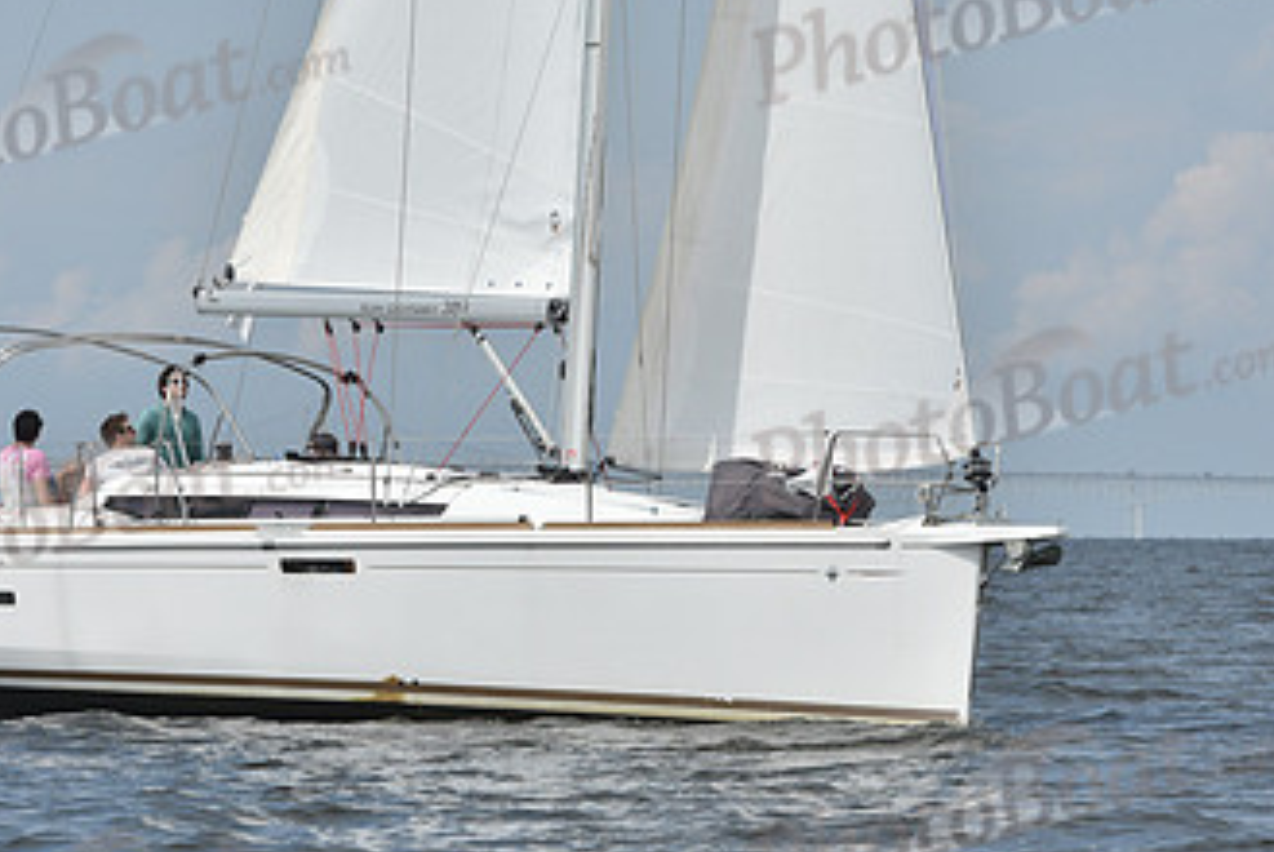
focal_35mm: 317
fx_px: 11228
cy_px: 261
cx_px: 554
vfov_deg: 4.3
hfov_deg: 6.5
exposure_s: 1/1250
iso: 320
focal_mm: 180
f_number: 10
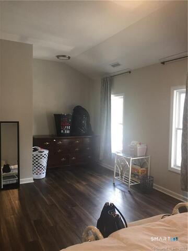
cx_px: 94
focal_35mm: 29
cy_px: 126
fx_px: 210
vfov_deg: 61.7
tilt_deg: -3.5
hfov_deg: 48.2
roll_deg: -0.3
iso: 50
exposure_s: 1/30
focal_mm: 4.15
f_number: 2.2
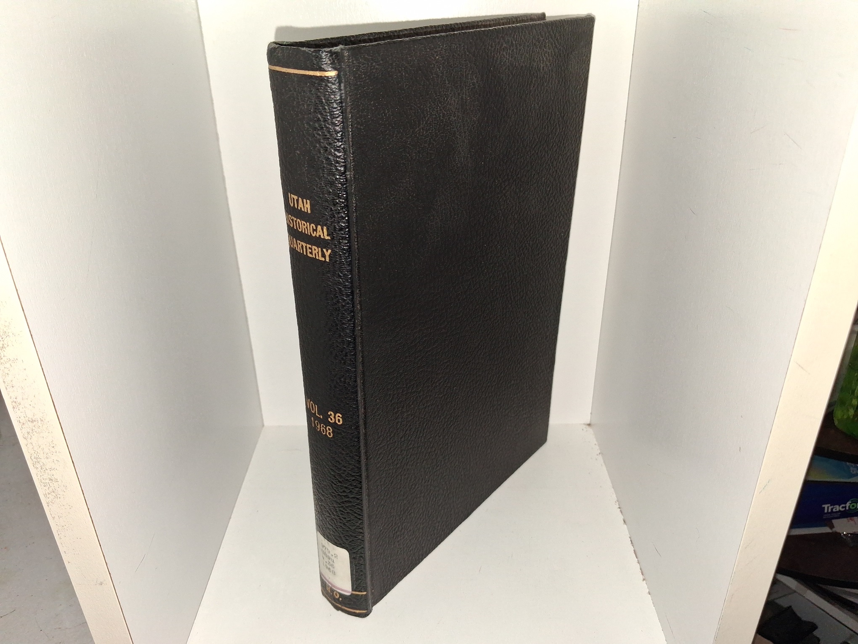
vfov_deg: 51.4
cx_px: 429
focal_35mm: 27
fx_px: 669
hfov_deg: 65.3
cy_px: 322
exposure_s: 1/120
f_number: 1.8
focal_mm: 4
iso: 160
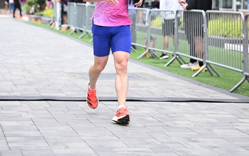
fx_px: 848
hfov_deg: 16.7
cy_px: -21
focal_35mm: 125
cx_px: 124
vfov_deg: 10.3
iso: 1000
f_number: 2.8
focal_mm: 81
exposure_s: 1/2000
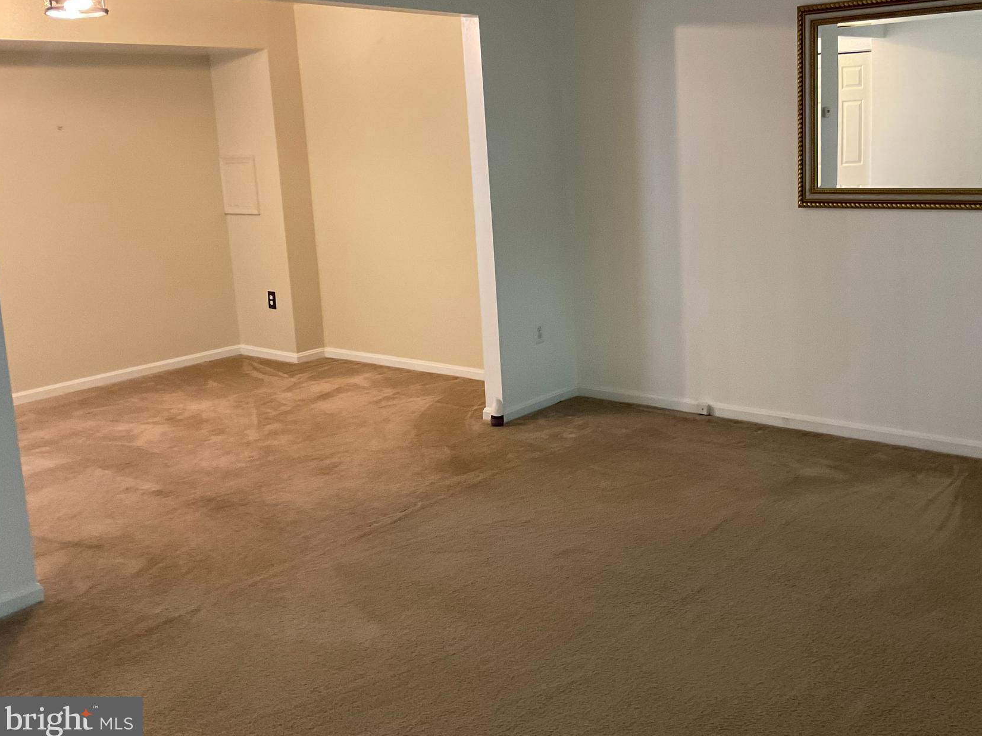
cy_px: 289
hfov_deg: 50.9
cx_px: 603
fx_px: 1021
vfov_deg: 39.5
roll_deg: +1.7
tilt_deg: -10.0
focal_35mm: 36
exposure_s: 1/60
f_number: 1.8
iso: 160
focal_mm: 3
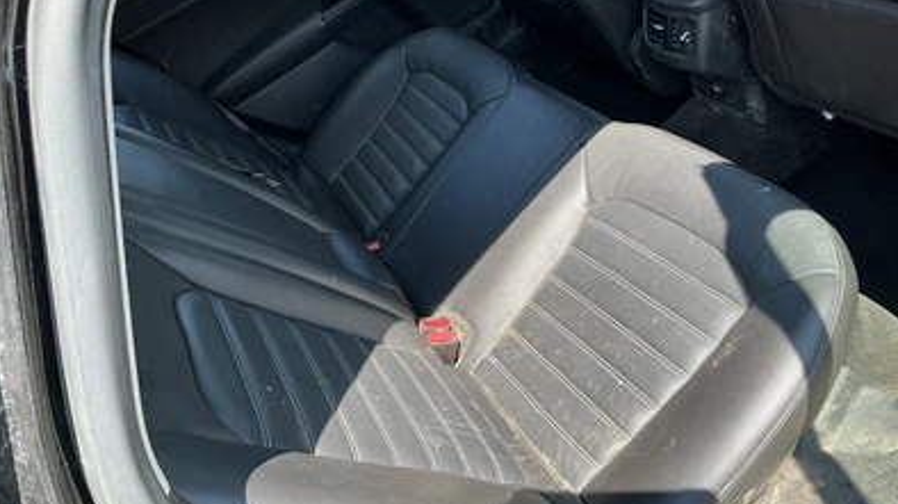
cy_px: 242
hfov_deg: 62.7
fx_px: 738
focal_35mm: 31
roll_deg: +34.2
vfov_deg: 37.7
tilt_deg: -38.8
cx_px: 449
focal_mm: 3
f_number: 1.8
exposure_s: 1/228
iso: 25
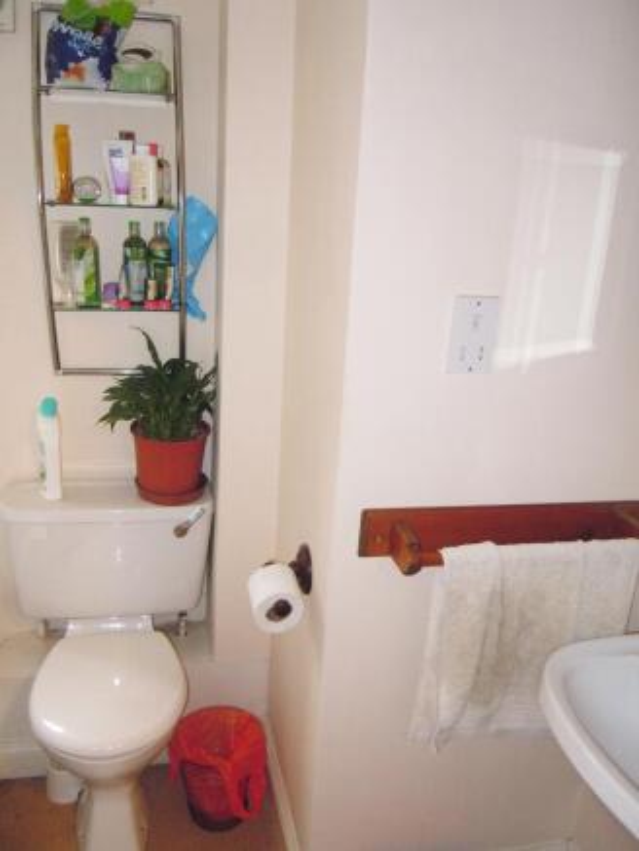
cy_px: 426
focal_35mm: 30
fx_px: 738
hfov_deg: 46.8
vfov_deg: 60.0
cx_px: 320
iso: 200
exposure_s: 1/30
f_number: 3.5
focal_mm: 5.4
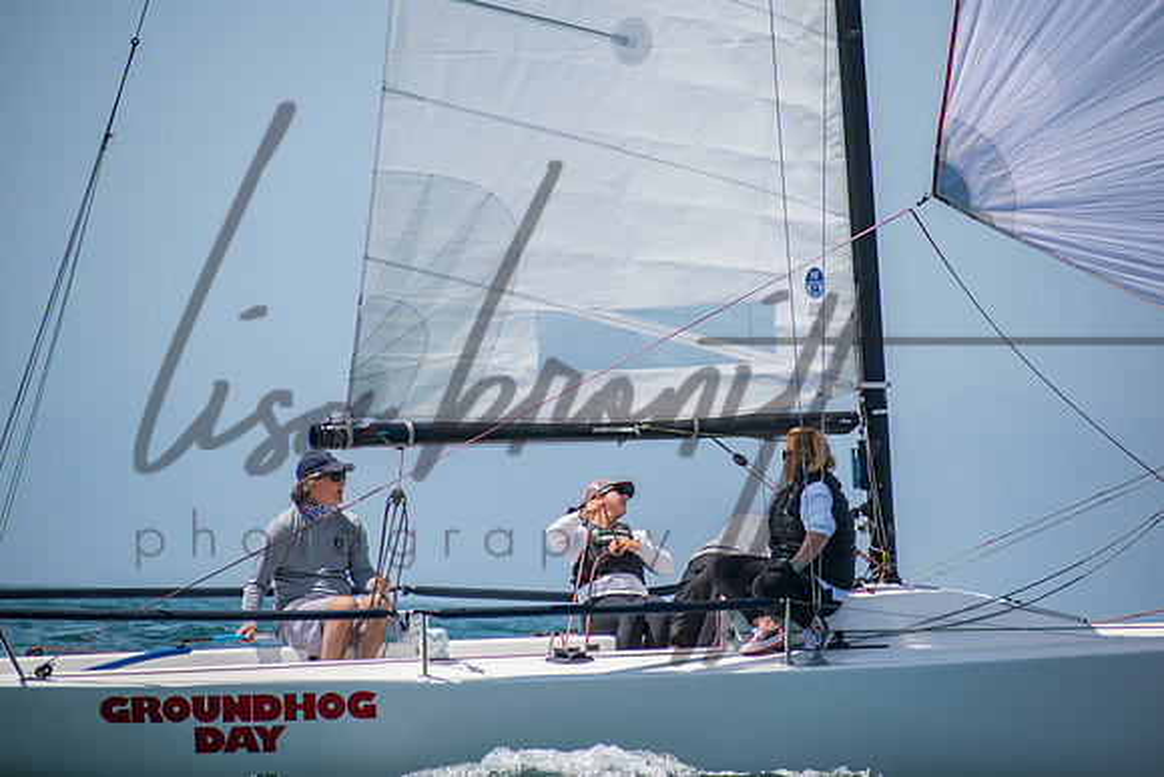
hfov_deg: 7.6
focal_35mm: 270
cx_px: 582
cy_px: 388
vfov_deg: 5.1
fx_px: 8732
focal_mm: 180
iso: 200
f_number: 6.3
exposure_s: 1/1000
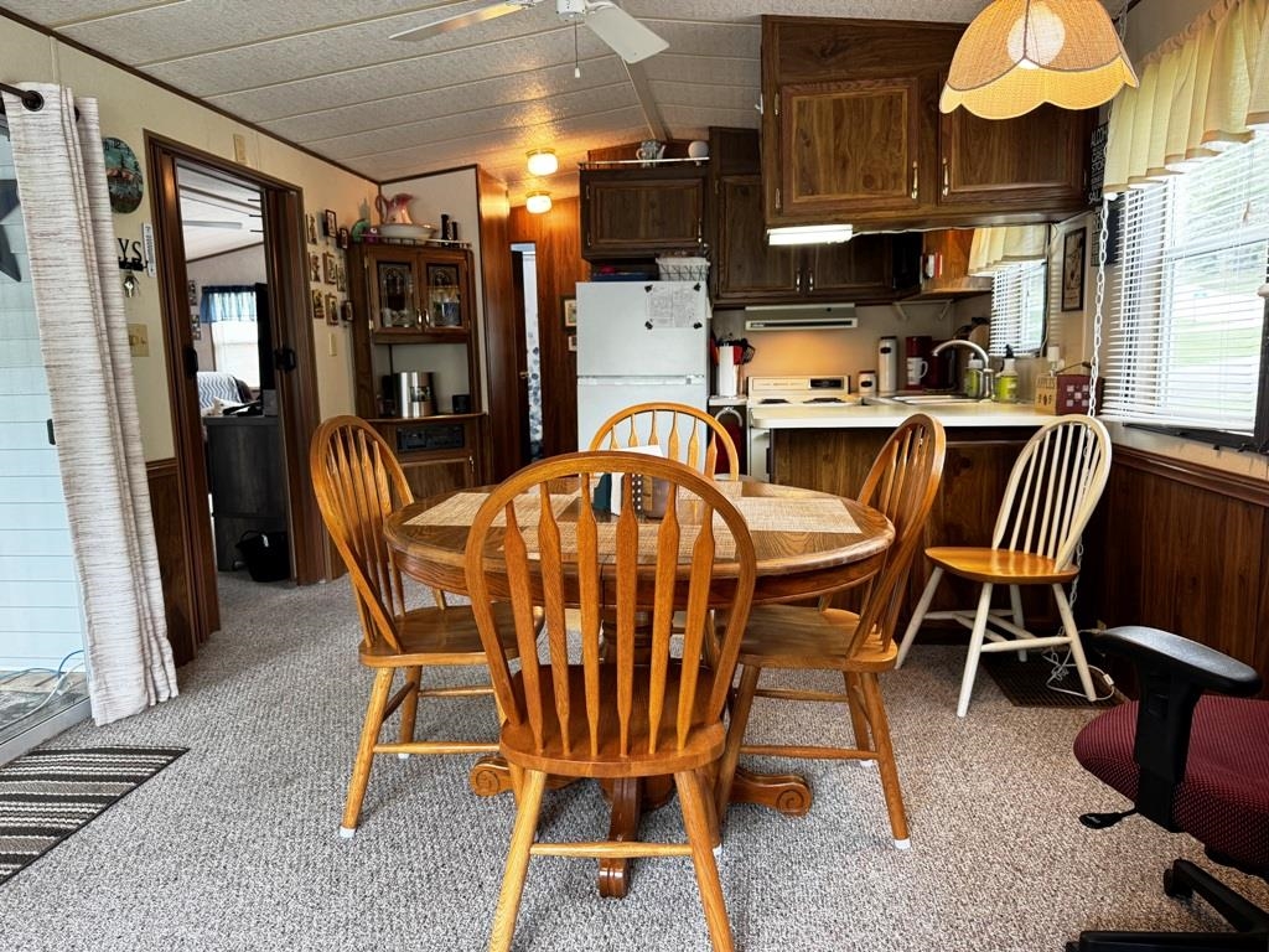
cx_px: 634
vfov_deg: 56.8
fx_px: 880
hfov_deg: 71.6
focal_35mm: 24
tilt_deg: -8.2
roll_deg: +1.6
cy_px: 476
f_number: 1.78
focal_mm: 6.76
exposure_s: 1/60
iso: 200
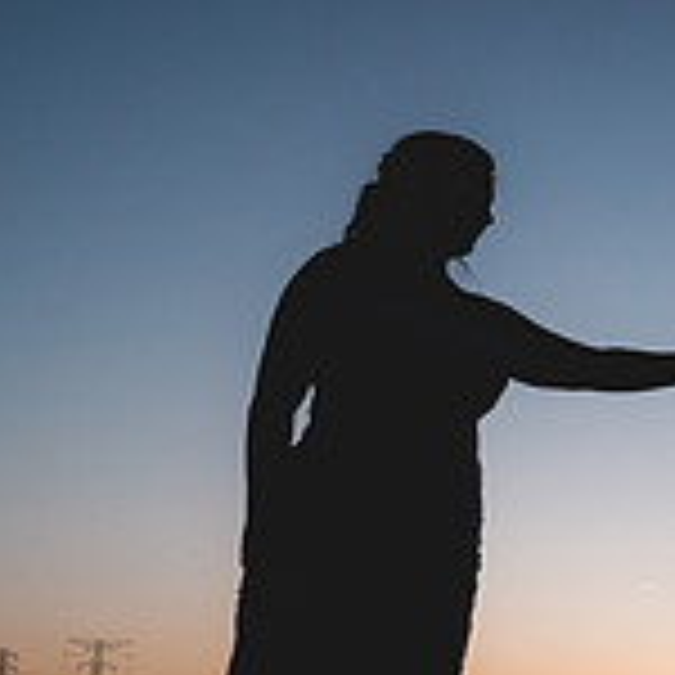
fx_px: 1302
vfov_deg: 28.9
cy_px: 434
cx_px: 783
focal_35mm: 59
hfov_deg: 26.3
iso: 1250
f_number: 2.8
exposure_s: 1/5000
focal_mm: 18
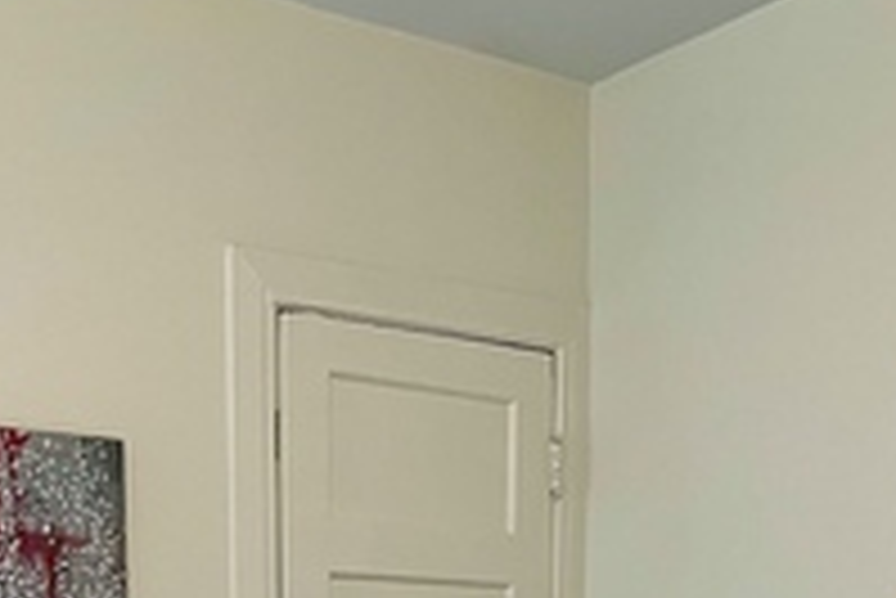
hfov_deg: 29.6
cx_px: 430
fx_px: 1694
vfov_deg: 17.3
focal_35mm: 68
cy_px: 989
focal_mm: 5.7
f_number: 1.5
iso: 250
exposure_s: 1/60
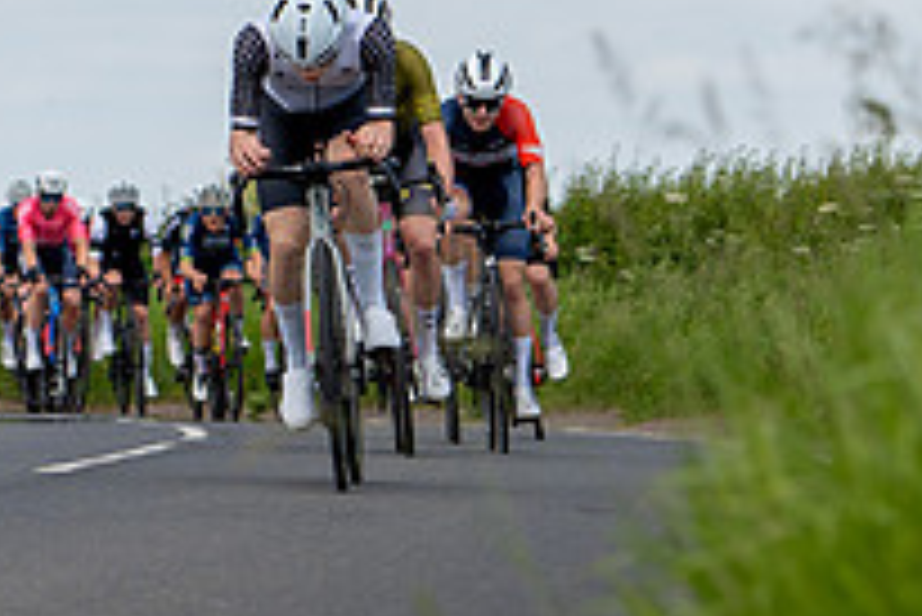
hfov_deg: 7.0
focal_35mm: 293
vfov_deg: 4.7
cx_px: 463
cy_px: 305
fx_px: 7509
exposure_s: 1/1250
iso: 100
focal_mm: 70
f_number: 3.5
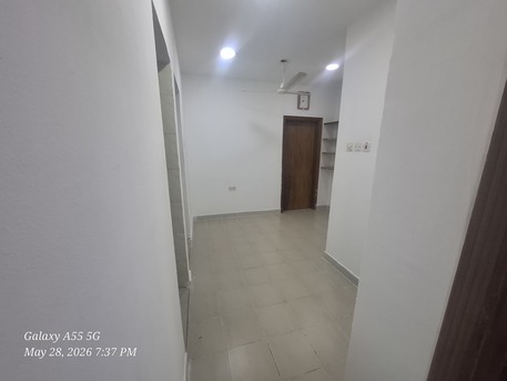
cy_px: 190
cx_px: 254
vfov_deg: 89.9
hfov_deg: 106.2
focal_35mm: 13
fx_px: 190
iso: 160
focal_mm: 1.74
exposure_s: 1/50
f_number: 2.2
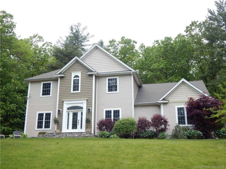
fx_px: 248
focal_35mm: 38
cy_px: 84
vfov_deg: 37.7
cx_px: 113
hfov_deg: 49.0
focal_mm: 6.8
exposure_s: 1/500
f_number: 3.4
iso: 125
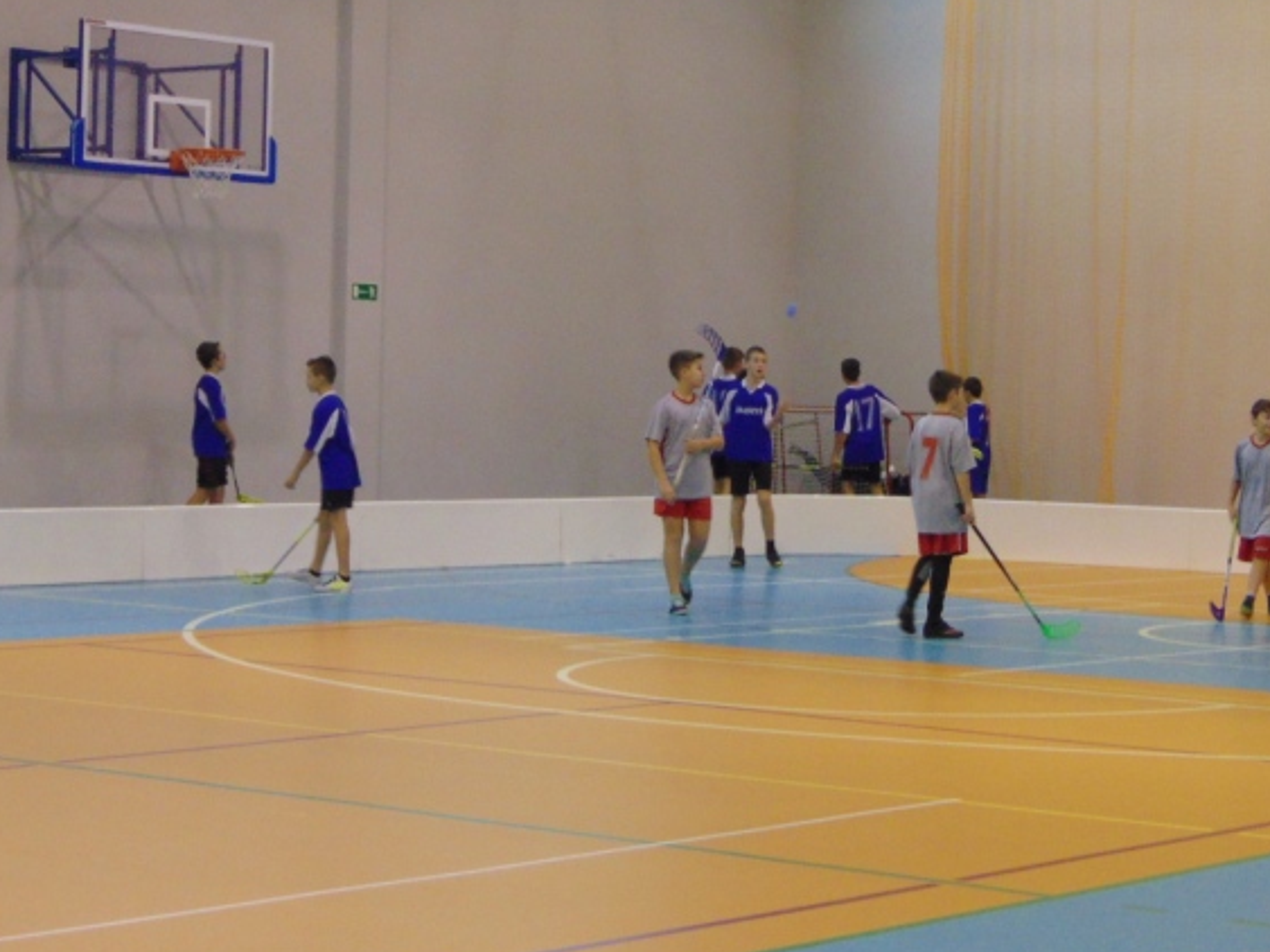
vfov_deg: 16.2
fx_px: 3338
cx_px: 1031
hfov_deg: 21.3
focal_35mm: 91
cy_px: 368
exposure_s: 1/30
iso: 250
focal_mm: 9
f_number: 3.5
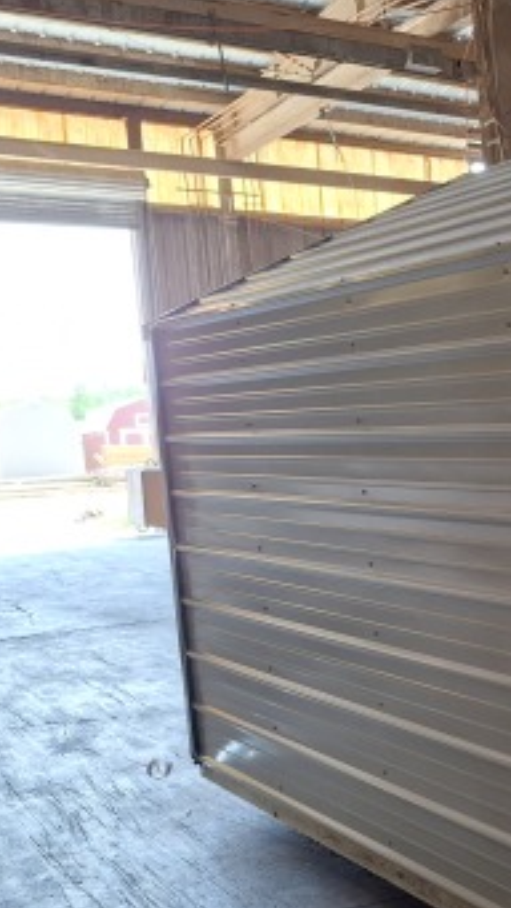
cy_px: 538
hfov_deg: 21.4
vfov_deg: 43.5
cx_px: 766
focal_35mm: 47
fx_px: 1131
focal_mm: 5.54
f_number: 1.8
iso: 250
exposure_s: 1/120
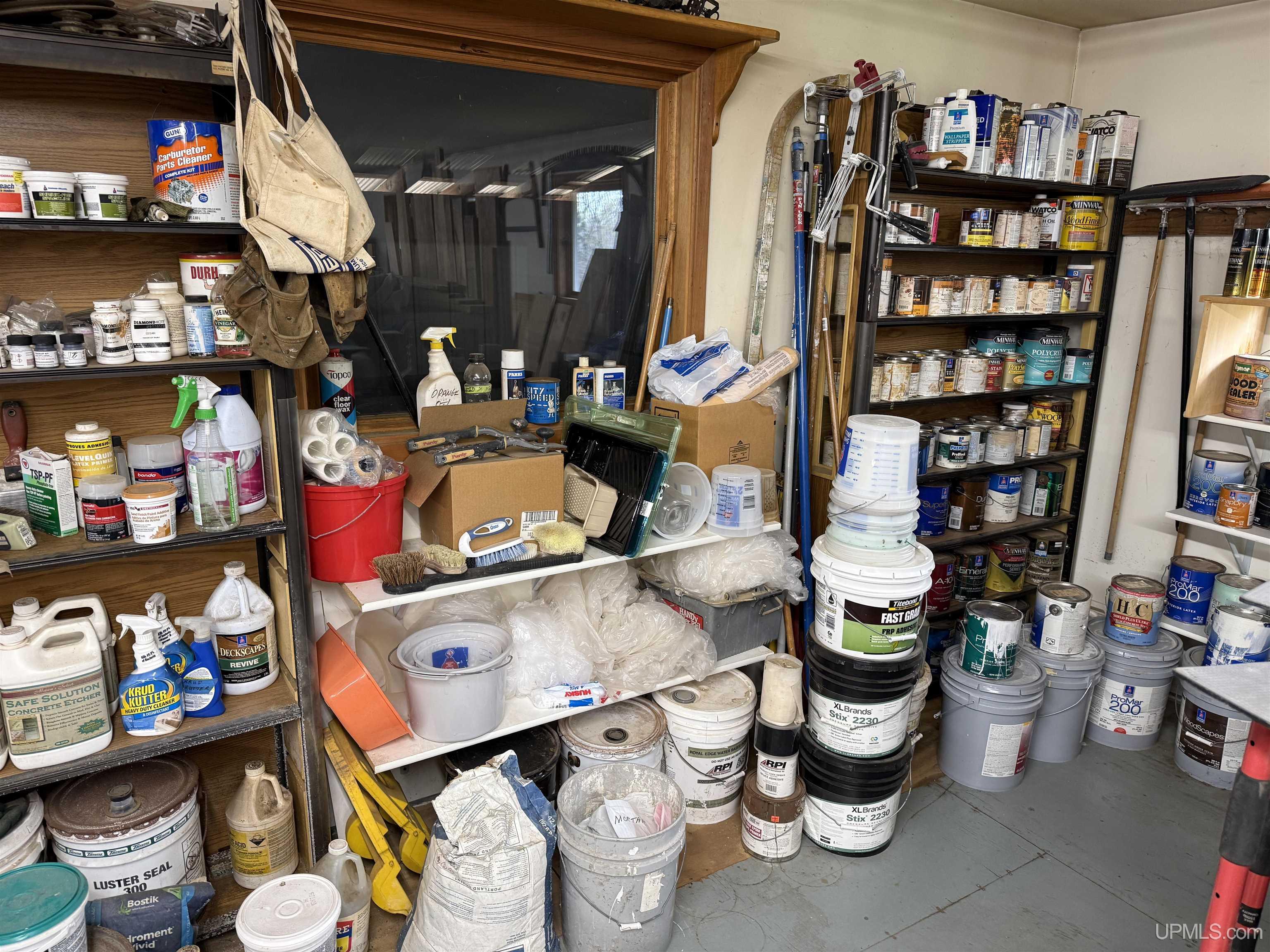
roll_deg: -0.6
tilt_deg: -14.5
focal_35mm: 24
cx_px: 635
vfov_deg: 56.8
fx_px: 881
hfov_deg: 71.6
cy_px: 476
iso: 160
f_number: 1.78
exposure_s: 1/60
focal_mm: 6.76
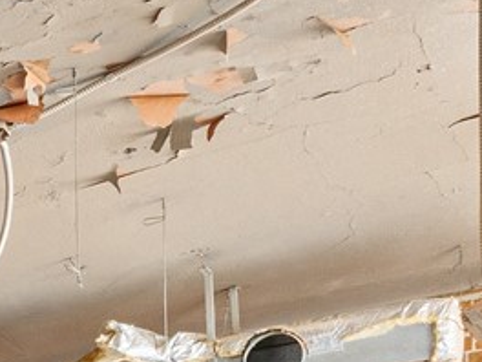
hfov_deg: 14.4
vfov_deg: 12.6
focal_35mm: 99
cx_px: -627
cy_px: 789
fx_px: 1378
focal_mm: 16
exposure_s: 1/13
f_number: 9
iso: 400
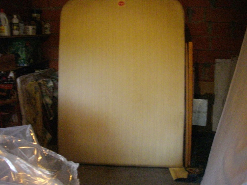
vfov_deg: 38.7
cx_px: 124
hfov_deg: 50.1
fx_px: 264
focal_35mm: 37
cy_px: 92
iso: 800
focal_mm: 6.2
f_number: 2.8
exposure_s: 1/25
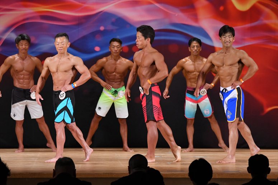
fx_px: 1675
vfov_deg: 6.3
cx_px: 139
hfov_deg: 9.5
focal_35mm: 217
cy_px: 92
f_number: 5.6
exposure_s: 1/400
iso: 3200
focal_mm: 145
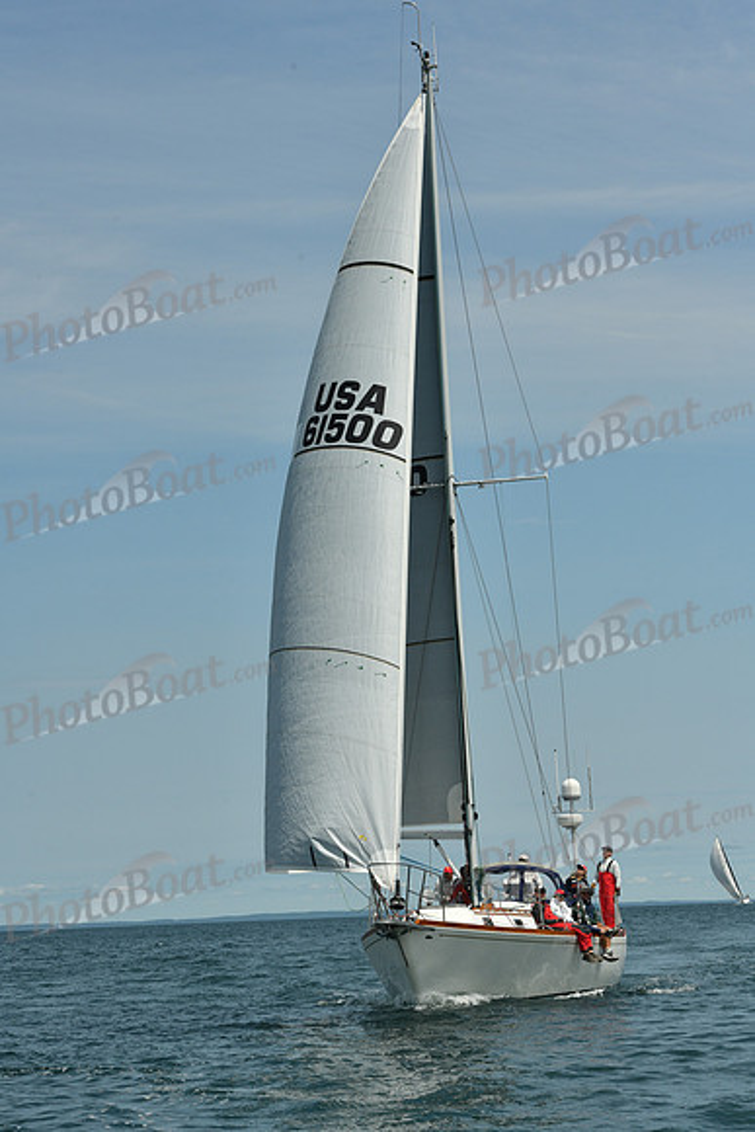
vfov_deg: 23.9
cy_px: 566
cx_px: 378
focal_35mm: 85
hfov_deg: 16.1
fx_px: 2672
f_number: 11
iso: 320
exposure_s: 1/1000
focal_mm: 85
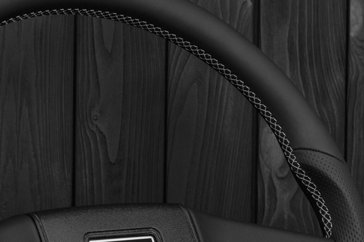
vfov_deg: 10.4
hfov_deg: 15.7
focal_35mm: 130
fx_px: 1317
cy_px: 251
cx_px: 113
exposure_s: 1/125
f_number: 6.3
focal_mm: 35
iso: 500
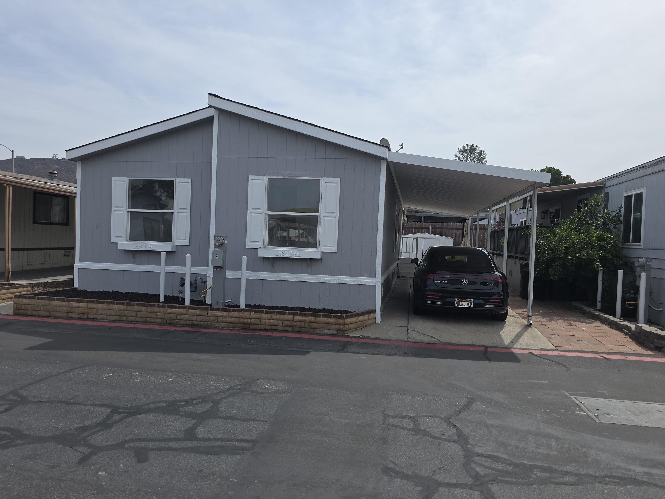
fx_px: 461
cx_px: 329
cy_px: 247
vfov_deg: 56.8
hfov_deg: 71.6
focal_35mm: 24
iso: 12
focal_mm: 6.3
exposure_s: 1/1441
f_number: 1.7
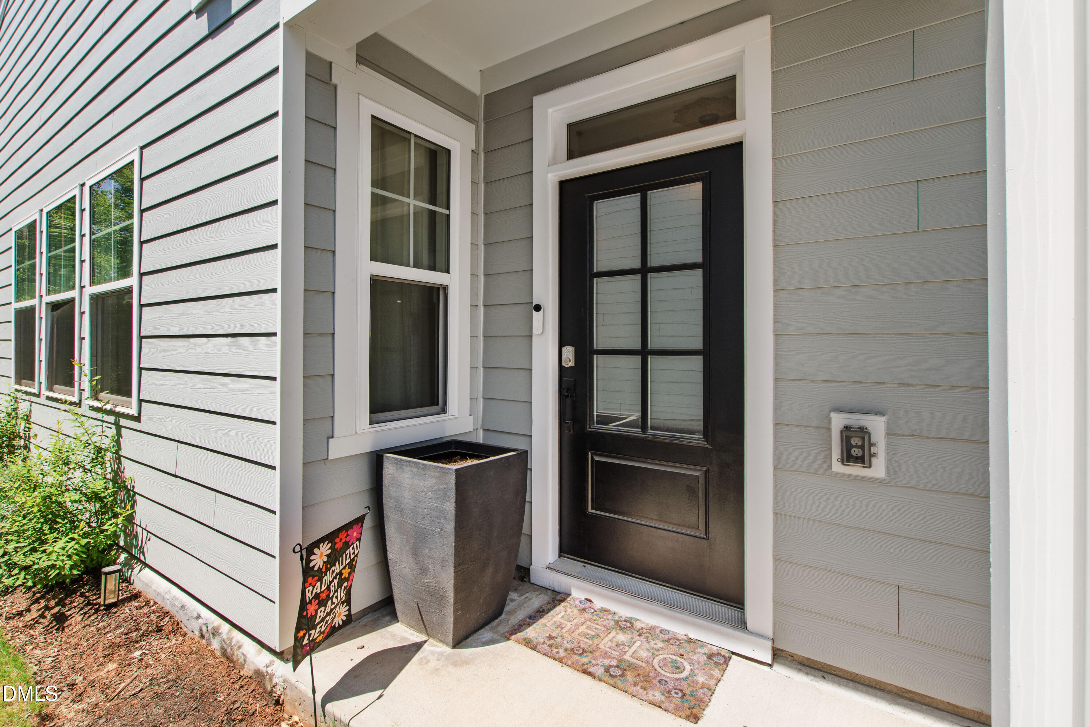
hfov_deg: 100.4
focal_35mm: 15
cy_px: 364
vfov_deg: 77.3
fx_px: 454
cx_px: 545
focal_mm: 10
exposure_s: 1/125
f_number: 8
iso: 100
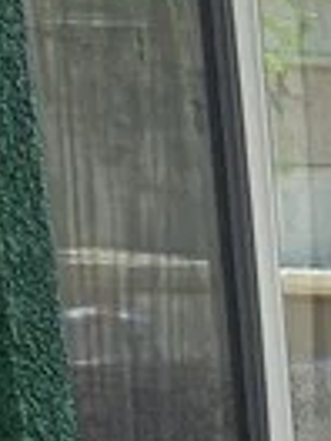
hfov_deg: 7.5
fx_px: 2282
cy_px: 1290
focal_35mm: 179
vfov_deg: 9.1
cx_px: 906
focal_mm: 5.4
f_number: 1.8
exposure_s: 1/419
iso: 25
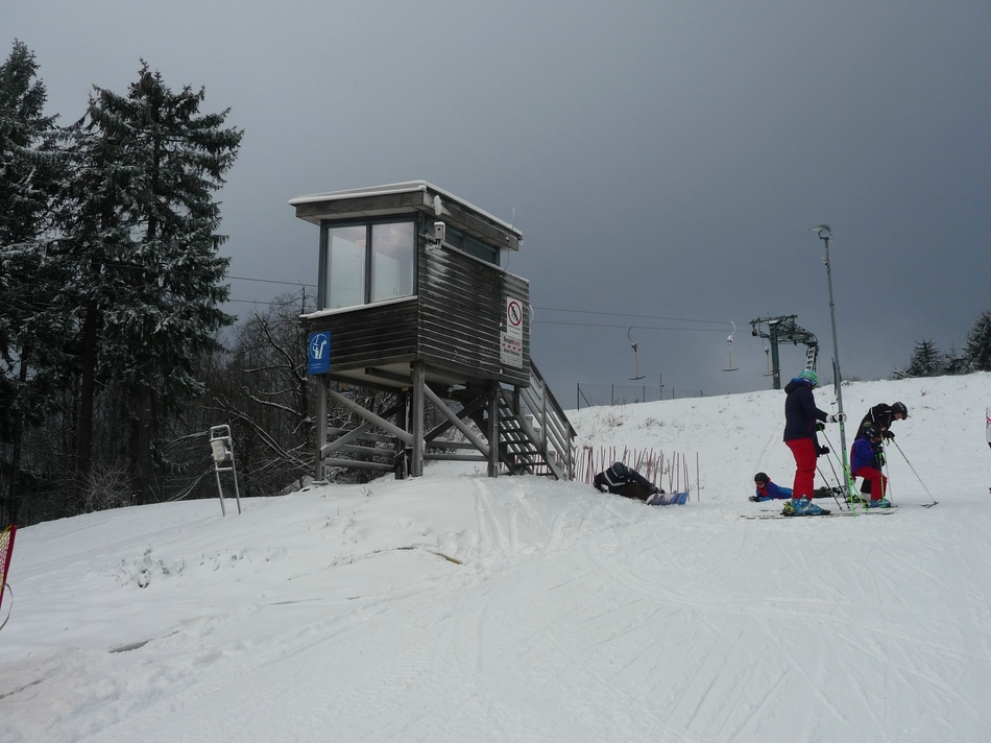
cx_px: 496
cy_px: 372
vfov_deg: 46.8
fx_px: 859
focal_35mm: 30
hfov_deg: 60.0
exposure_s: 1/250
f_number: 8
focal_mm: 5
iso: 100
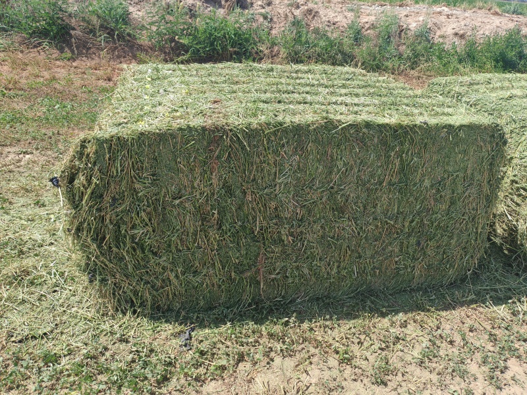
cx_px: 264
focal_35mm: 27
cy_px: 198
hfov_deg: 65.3
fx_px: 411
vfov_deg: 51.4
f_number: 1.95
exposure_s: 1/1100
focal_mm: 5.52
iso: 50
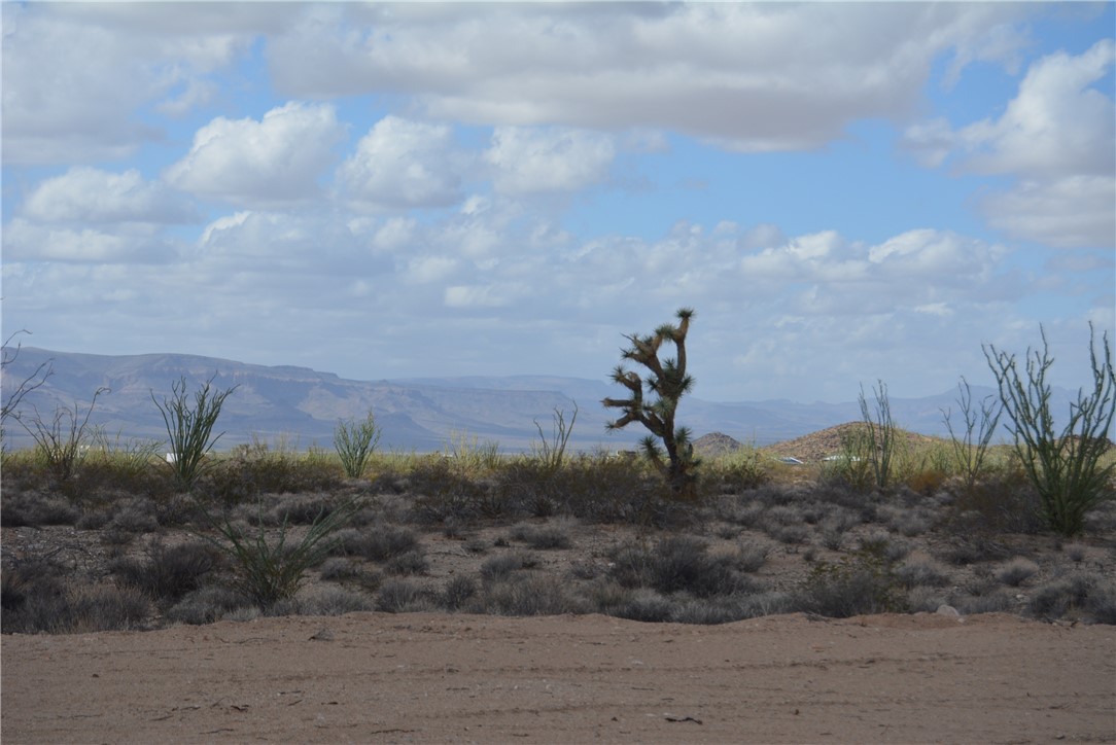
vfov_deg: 16.6
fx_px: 2559
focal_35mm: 82
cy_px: 372
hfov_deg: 24.6
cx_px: 558
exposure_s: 1/1600
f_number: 7.1
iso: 400
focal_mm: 55
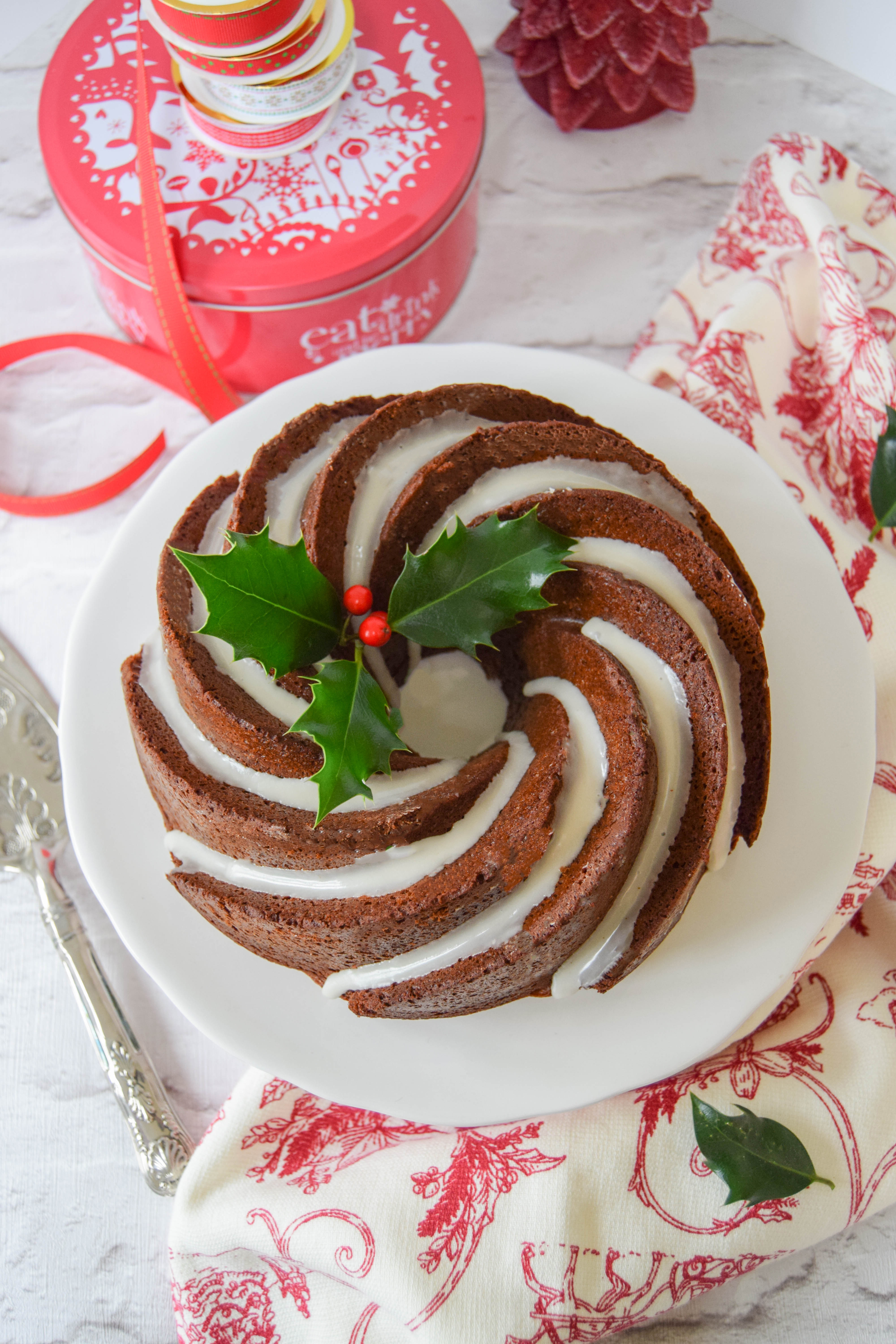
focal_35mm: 36
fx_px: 1344
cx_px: 448
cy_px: 672
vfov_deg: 53.1
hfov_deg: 36.9
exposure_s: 1/60
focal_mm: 24
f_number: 3.8
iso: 800
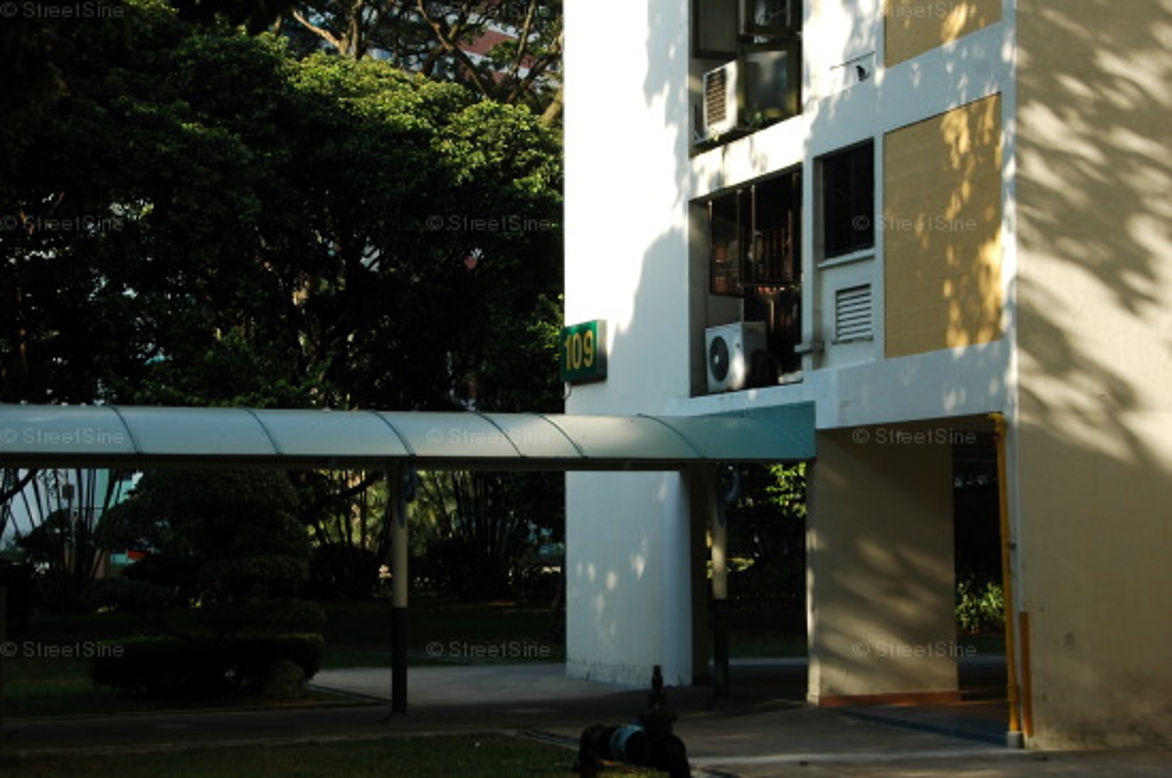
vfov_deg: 20.5
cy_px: 389
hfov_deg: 30.6
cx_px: 586
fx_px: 2145
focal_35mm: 66
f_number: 6.3
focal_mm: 44
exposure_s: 1/400
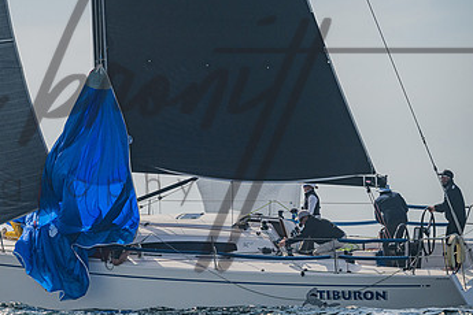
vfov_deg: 3.4
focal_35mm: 403
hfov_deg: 5.1
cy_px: 61
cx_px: 107
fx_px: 5295
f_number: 6.3
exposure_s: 1/5000
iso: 320
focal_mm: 220
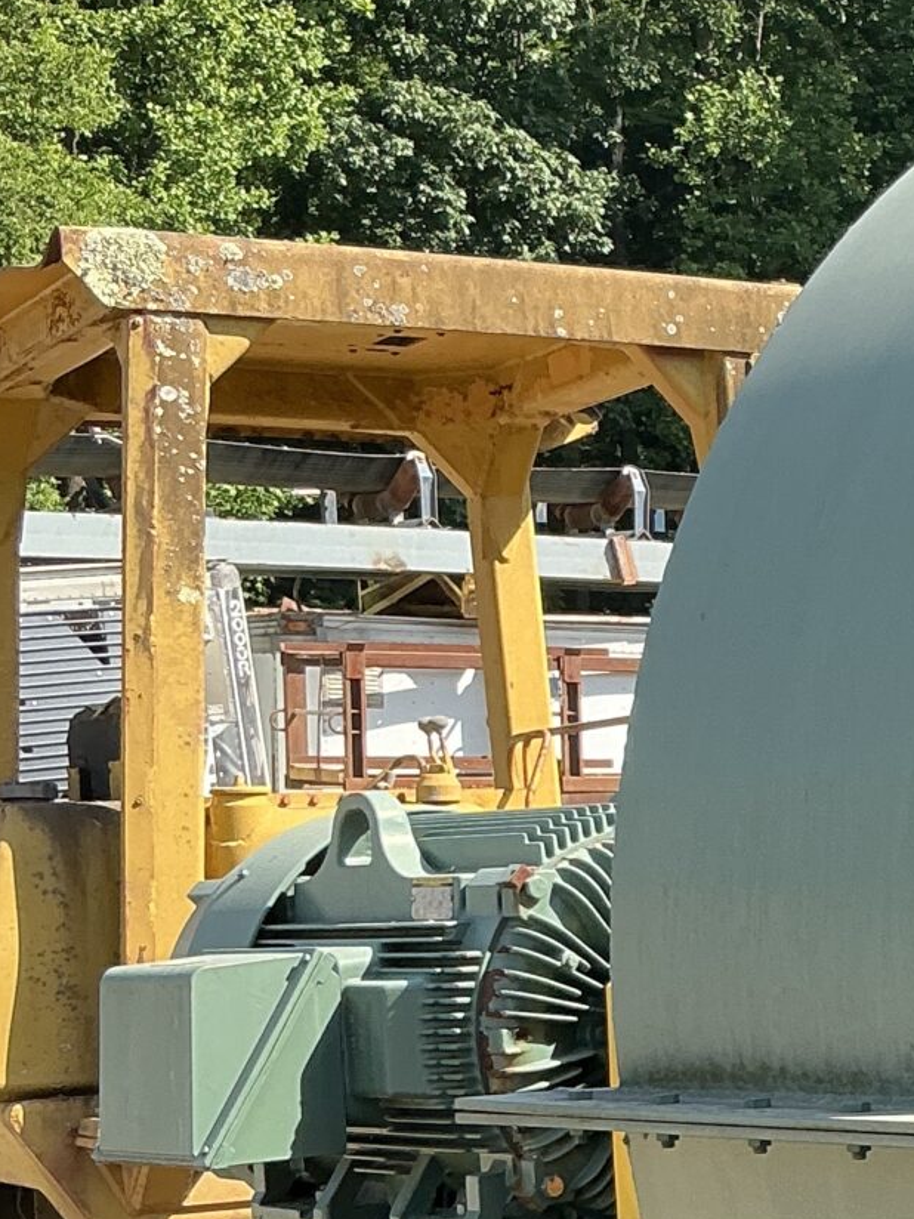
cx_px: 1217
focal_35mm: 87
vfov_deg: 21.9
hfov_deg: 16.0
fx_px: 3063
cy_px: 1118
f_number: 1.8
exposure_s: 1/519
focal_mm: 3
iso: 25
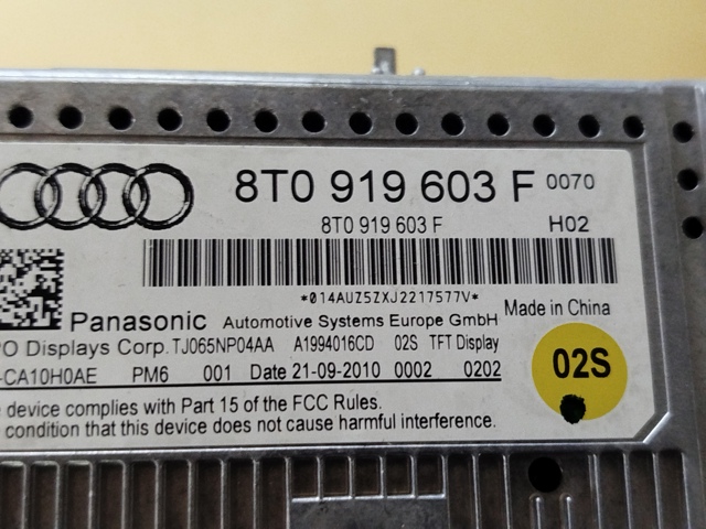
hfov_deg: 39.7
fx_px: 979
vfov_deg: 30.3
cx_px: 353
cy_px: 264
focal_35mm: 48
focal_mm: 5.31
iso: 640
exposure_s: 1/33
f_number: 1.7
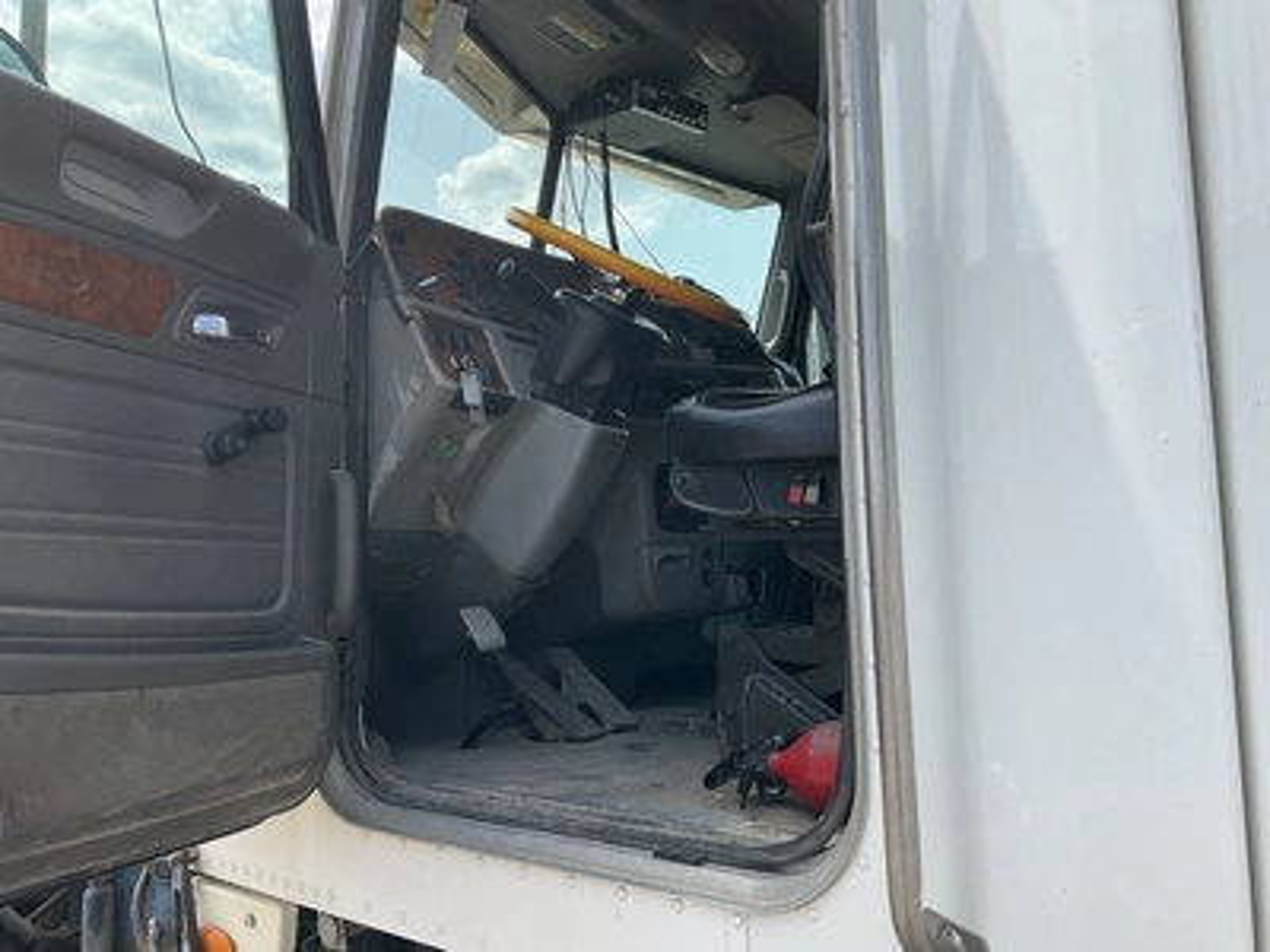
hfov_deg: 61.7
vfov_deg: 48.2
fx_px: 1064
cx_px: 635
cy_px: 476
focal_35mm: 29
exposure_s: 1/929
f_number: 1.8
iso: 25
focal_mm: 3
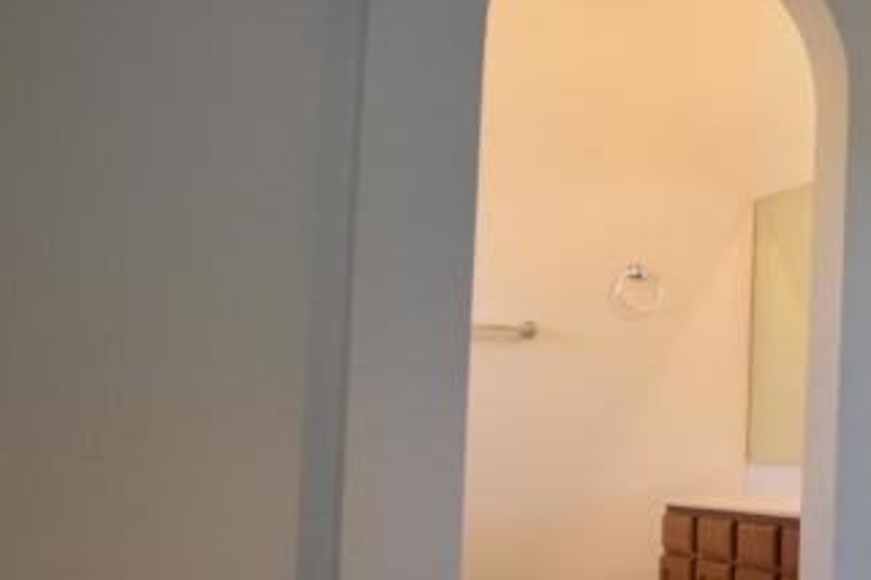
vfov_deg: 25.0
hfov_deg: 23.7
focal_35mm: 54
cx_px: 1475
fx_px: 1306
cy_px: 365
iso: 400
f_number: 4.5
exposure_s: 1/80
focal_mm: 10
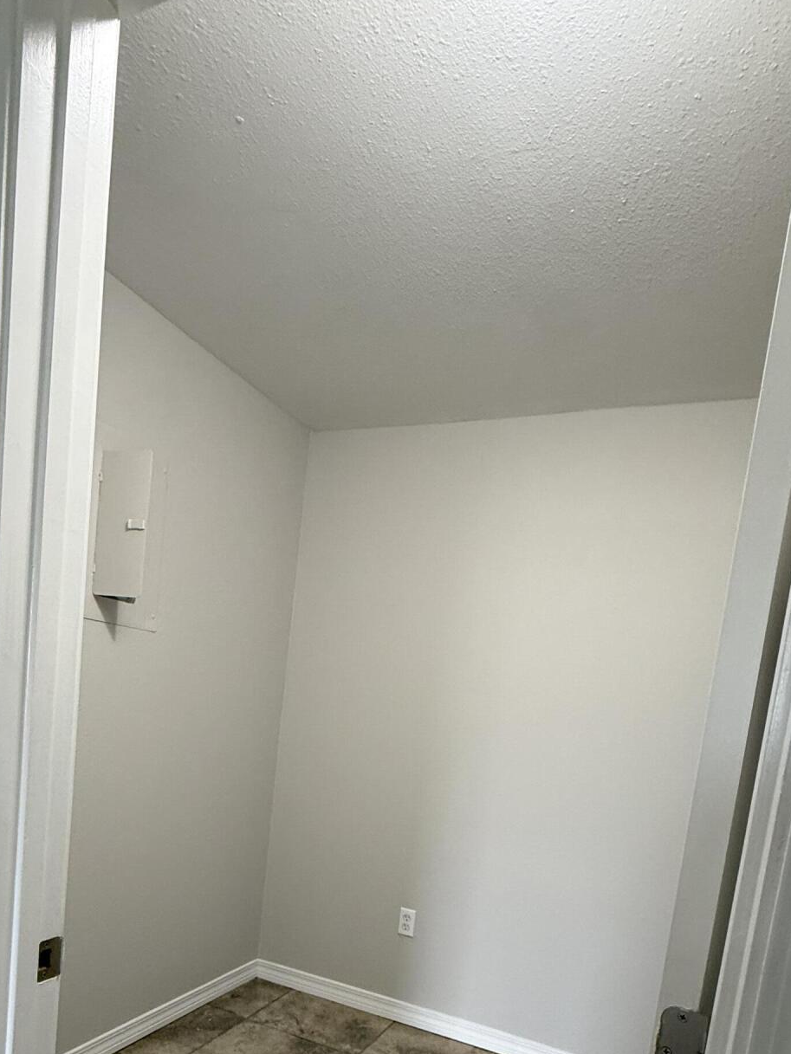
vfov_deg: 69.2
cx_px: 363
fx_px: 701
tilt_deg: -5.2
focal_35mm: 23
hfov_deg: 58.8
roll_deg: -6.5
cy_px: 786
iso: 320
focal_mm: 2.22
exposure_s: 1/60
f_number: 2.2
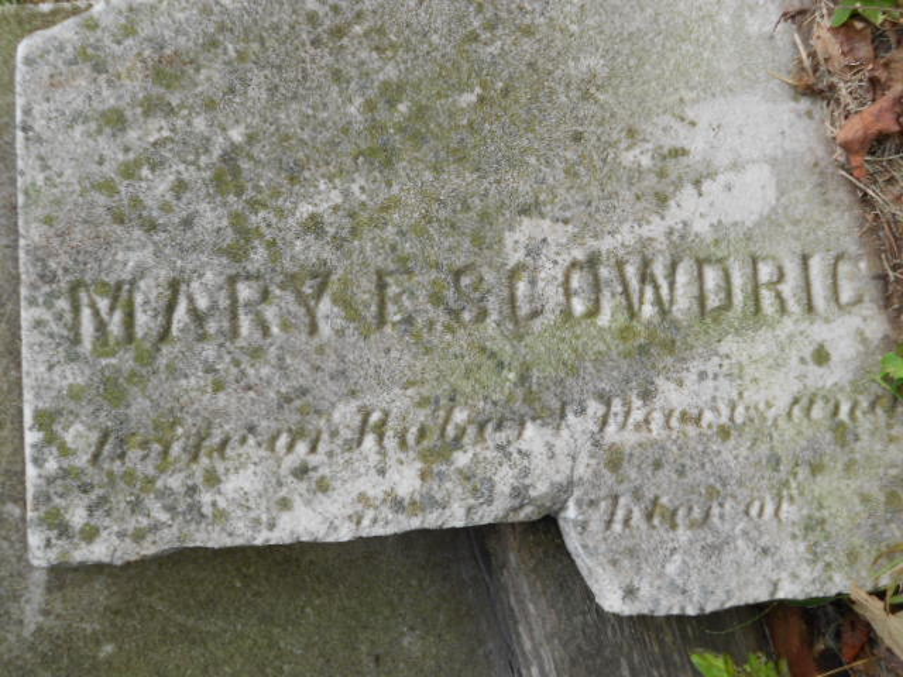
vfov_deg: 33.6
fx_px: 1122
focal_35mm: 43
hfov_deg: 43.9
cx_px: 452
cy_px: 338
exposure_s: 1/40
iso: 80
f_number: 4.2
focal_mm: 7.7
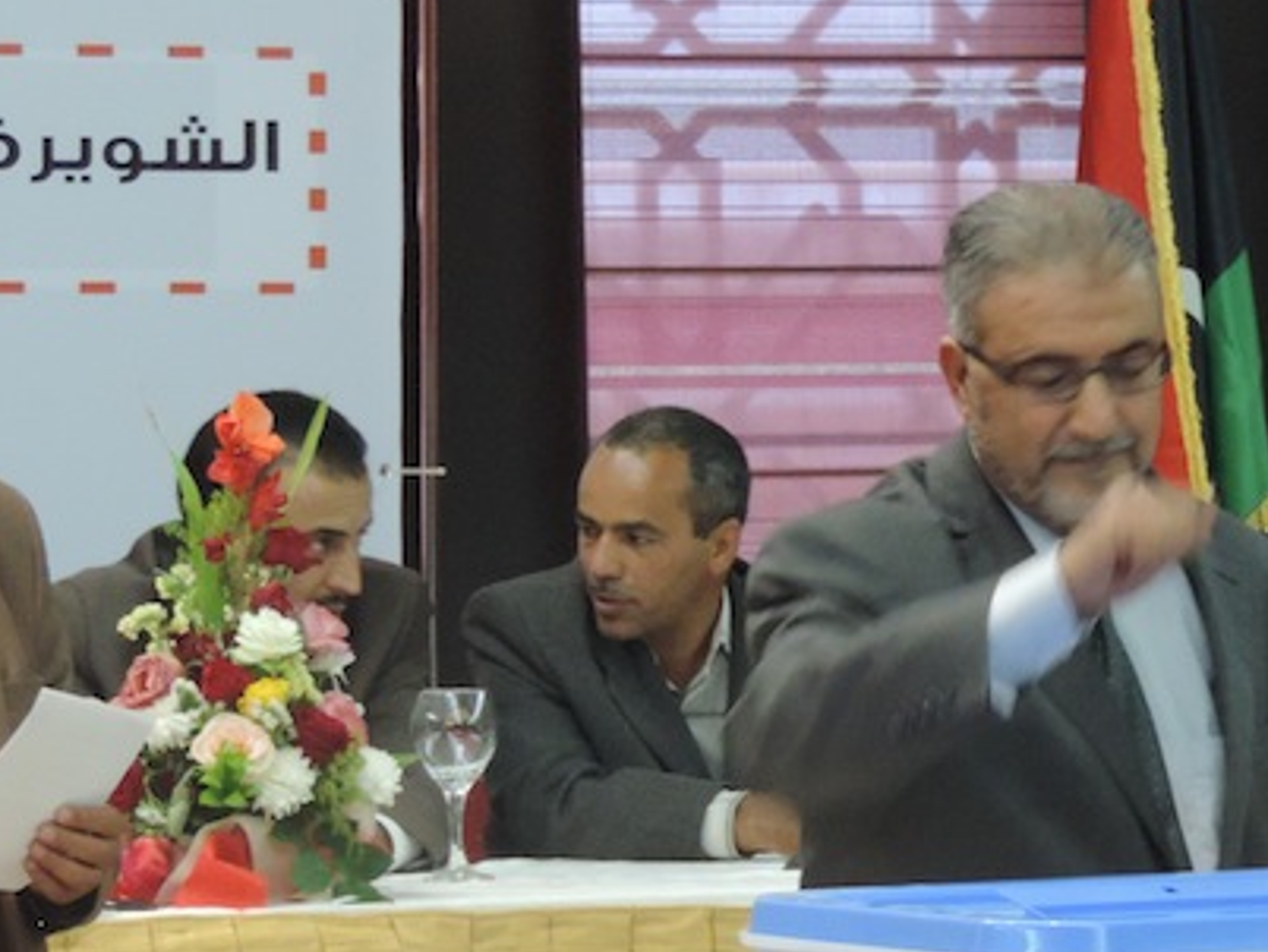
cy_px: 741
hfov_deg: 8.4
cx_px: 899
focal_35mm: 234
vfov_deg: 6.4
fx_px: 8577
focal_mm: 18.7
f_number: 4.2
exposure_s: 1/20
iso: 800
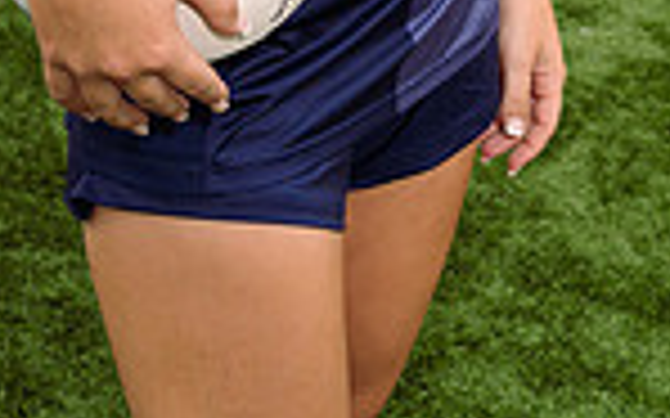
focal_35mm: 108
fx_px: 1971
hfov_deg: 19.3
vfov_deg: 10.6
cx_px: 310
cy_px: -544
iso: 100
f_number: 5.6
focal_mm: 35
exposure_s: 1/250
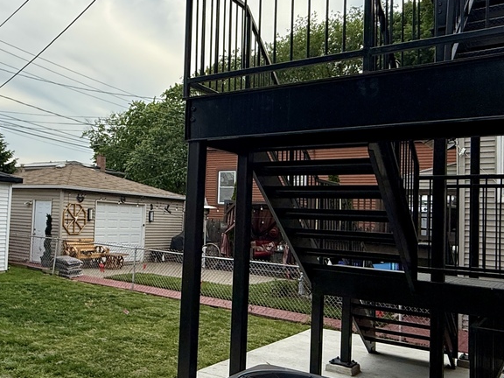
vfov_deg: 40.7
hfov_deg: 50.7
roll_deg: -2.8
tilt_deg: +2.7
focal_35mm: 35
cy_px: 190
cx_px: 134
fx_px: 510
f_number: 2.2
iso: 50
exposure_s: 1/901
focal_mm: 2.22
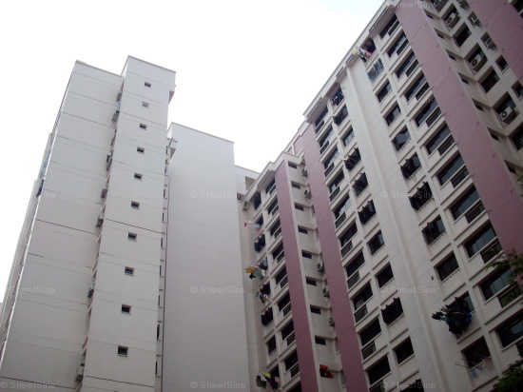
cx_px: 262
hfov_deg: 50.2
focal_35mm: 37
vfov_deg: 38.6
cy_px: 196
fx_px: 559
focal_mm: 6.2
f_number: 5.6
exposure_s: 1/320
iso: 80
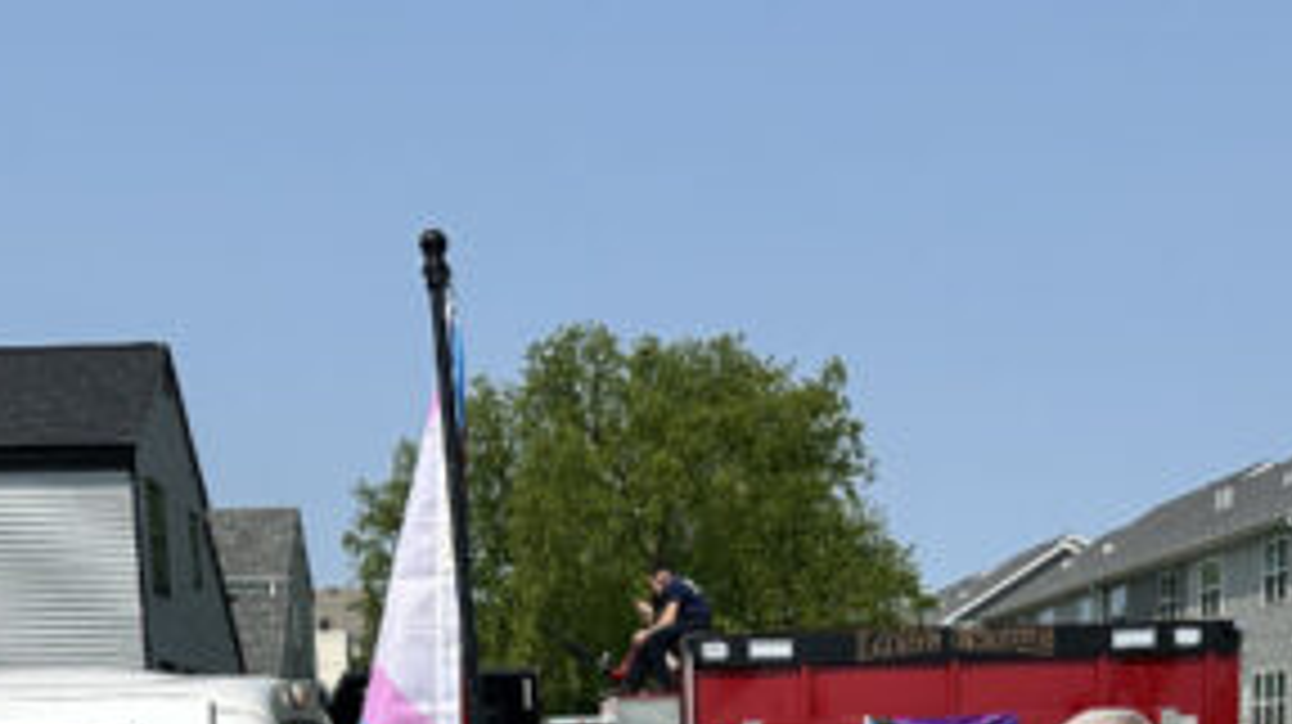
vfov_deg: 15.3
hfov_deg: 30.2
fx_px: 2397
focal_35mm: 70
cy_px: 1219
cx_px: 585
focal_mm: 6.9
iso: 80
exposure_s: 1/6623
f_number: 1.8
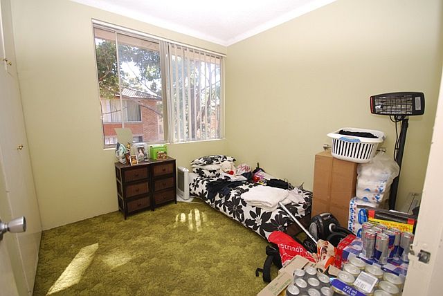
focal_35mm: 15
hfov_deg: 100.3
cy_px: 148
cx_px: 222
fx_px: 185
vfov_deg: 77.4
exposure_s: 1/60
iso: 200
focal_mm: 10
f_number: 4
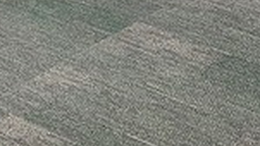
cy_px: -354
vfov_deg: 6.3
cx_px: 360
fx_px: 1172
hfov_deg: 12.2
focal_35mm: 170
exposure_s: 1/120
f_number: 1.8
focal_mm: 5.4
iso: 250
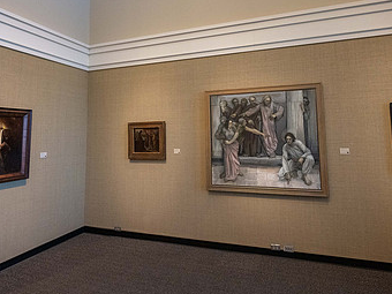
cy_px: 109
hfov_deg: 73.9
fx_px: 260
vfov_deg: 58.1
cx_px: 202
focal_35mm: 23
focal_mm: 14
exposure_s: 1/200
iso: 6400
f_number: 4
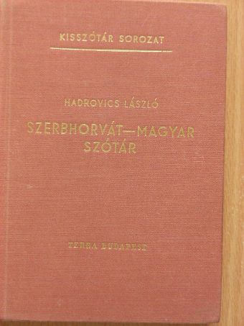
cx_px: 122
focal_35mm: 128
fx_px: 1202
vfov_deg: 15.4
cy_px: 163
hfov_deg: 11.6
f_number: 3.5
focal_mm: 21.3
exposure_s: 1/40
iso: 200
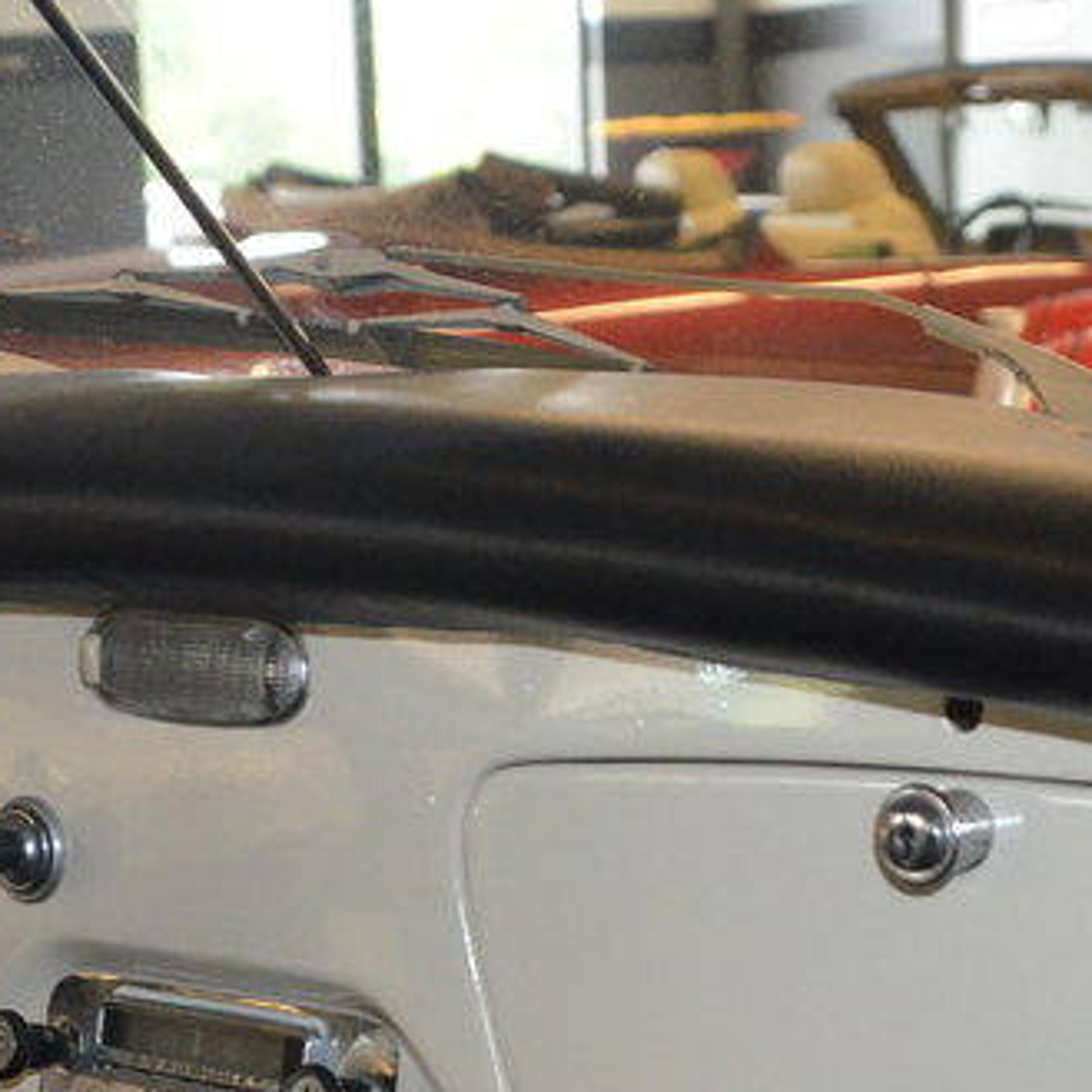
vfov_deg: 17.9
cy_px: 1049
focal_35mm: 95
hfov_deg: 18.3
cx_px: 435
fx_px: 3391
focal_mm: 24
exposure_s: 1/60
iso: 3200
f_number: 3.8
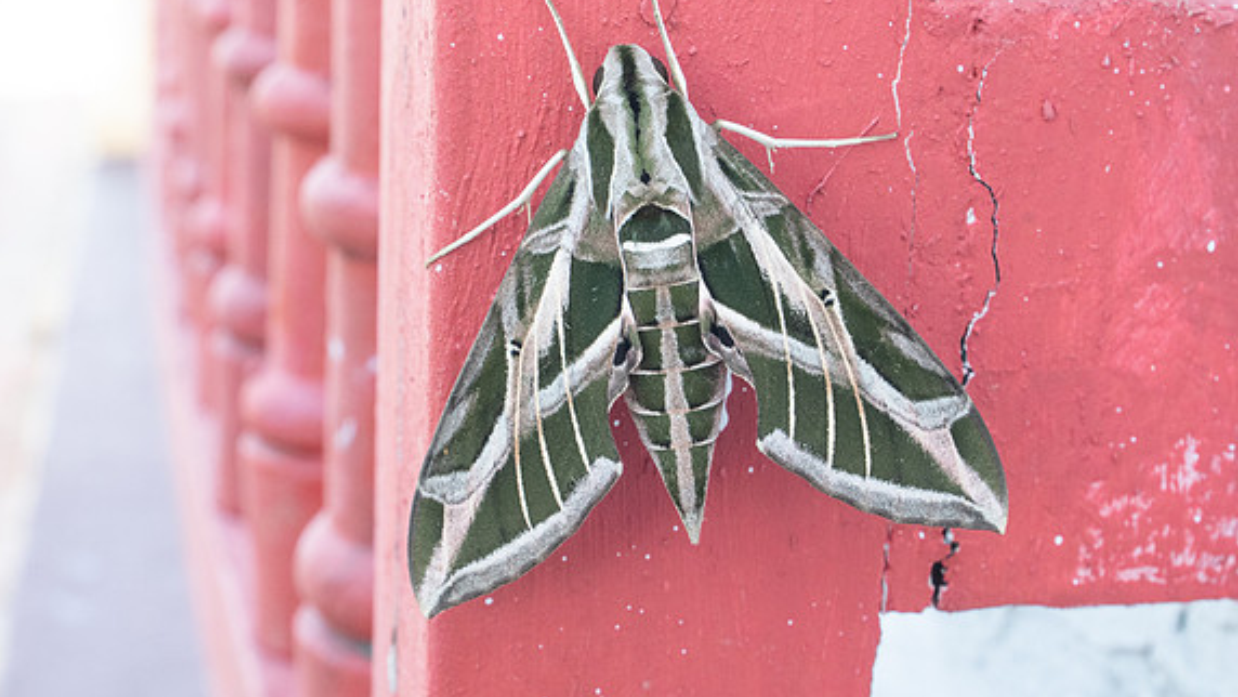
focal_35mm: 70
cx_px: 551
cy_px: 287
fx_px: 2298
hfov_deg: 30.1
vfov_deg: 17.2
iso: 800
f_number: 10
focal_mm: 35
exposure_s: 1/125
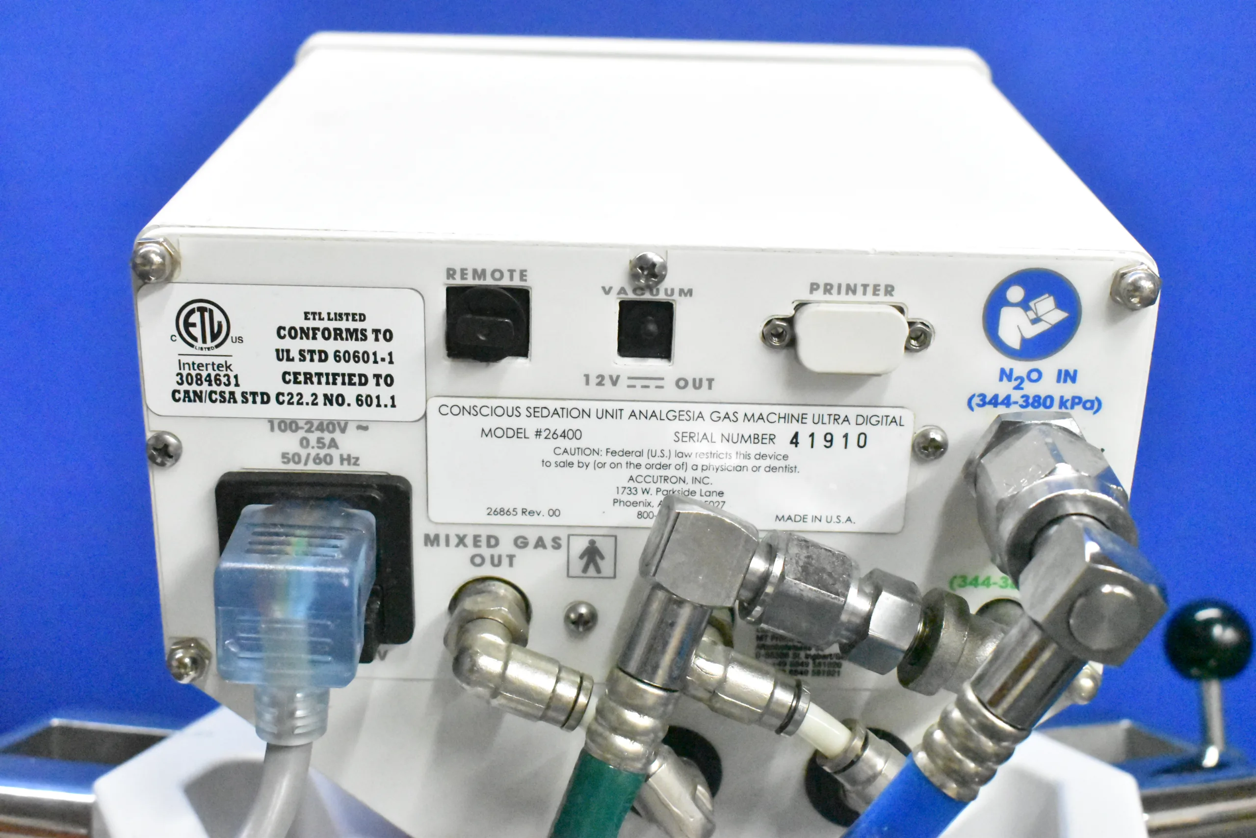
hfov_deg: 38.9
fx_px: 1779
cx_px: 628
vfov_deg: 26.5
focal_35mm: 51
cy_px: 419
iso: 25600
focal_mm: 34
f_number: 8
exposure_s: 1/320
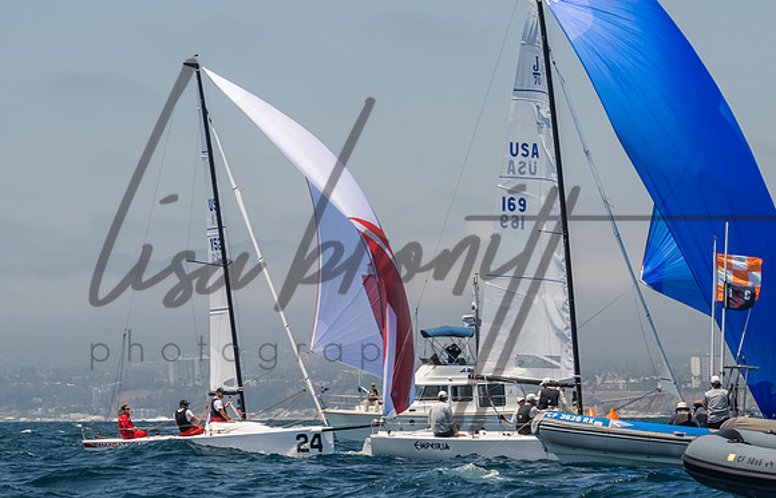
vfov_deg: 7.4
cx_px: 331
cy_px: 236
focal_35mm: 181
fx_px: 3846
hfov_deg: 11.5
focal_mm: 90
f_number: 9
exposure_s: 1/640
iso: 640
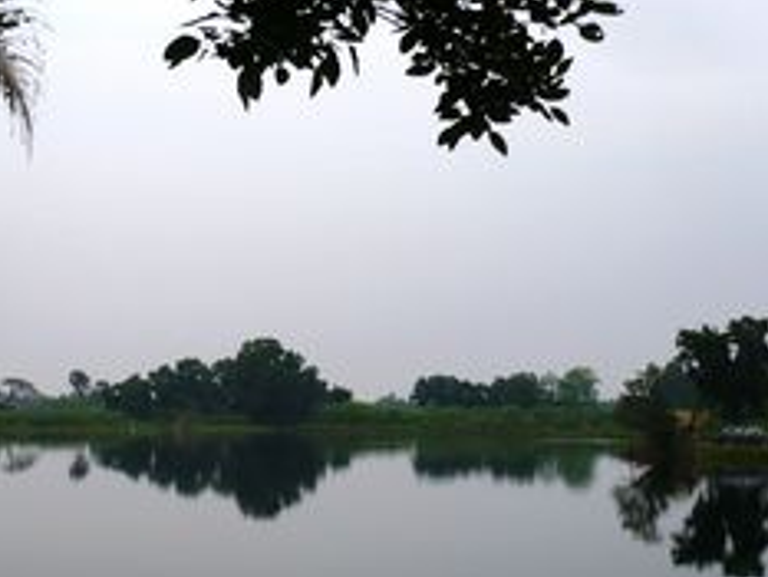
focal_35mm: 60
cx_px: 218
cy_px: 455
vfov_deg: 24.1
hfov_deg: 31.7
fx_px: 1332
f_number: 2.8
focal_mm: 5.8
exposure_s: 1/250
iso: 100
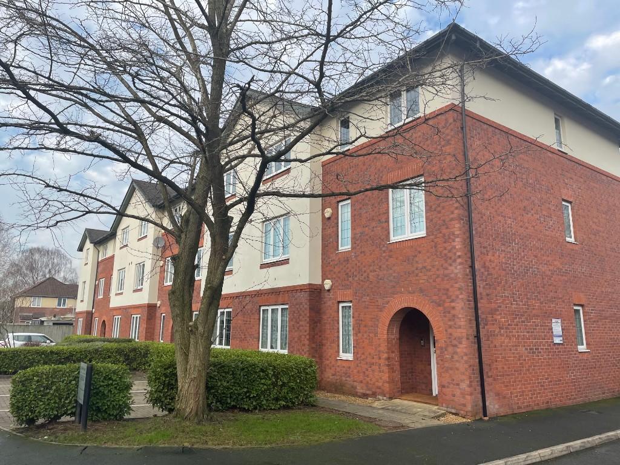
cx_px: 310
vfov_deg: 53.1
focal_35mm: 26
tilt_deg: +12.2
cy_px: 232
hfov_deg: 67.3
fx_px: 466
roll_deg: -0.7
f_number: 1.6
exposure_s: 1/1125
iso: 32
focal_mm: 4.2
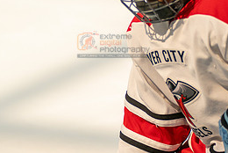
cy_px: 10
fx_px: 2042
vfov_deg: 4.3
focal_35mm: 322
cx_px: 115
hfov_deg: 6.4
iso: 1600
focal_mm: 120
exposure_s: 1/6400
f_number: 3.2
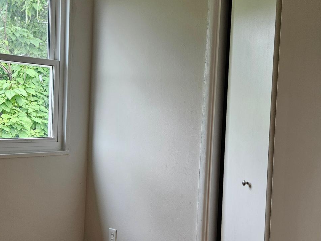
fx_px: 454
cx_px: 199
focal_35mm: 49
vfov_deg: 29.7
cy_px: 135
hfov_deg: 38.7
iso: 64
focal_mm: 5.4
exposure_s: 1/120
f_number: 1.8
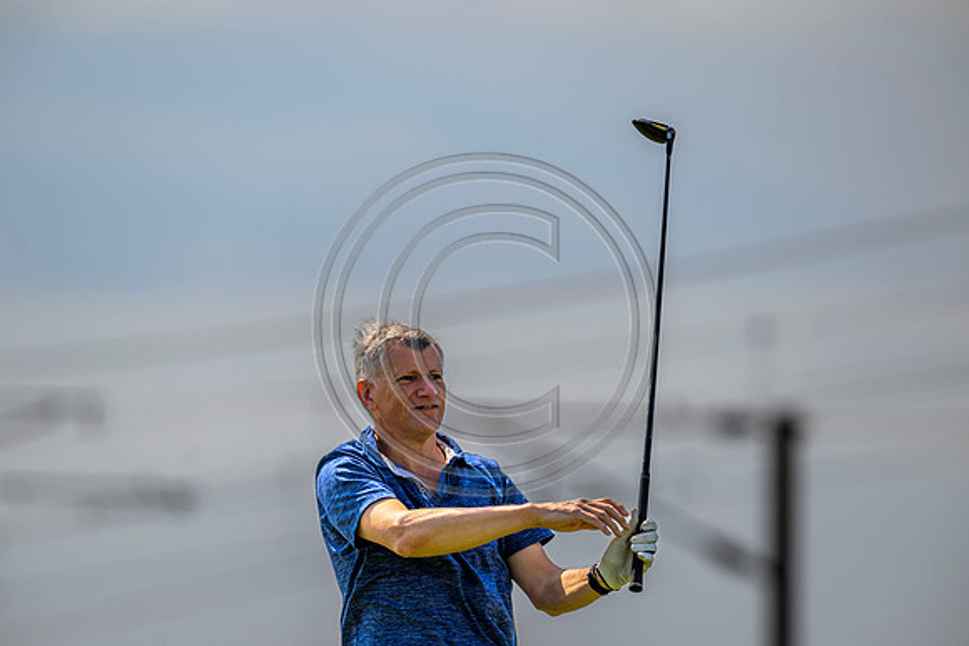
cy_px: 323
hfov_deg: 5.2
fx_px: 10769
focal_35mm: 400
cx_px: 484
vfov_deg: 3.4
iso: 500
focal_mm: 400
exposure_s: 1/3200
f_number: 4
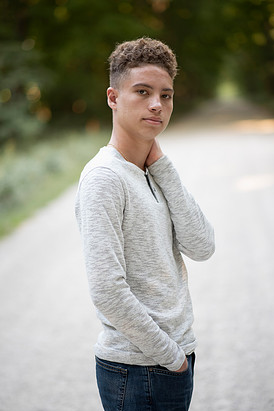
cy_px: 201
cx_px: 134
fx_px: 1062
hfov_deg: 14.7
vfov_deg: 21.9
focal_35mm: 93
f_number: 1.8
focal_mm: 85
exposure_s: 1/160
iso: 250
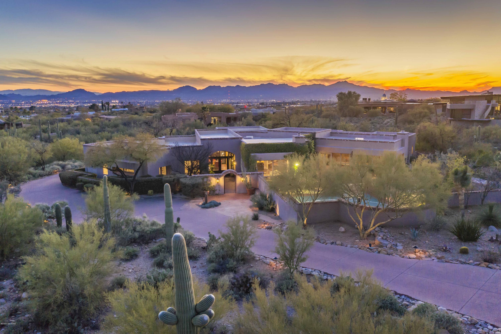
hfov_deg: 65.5
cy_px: 167
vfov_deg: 46.4
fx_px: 390
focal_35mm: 28
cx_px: 250
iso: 100
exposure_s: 1/8
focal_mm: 10.26
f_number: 4.5
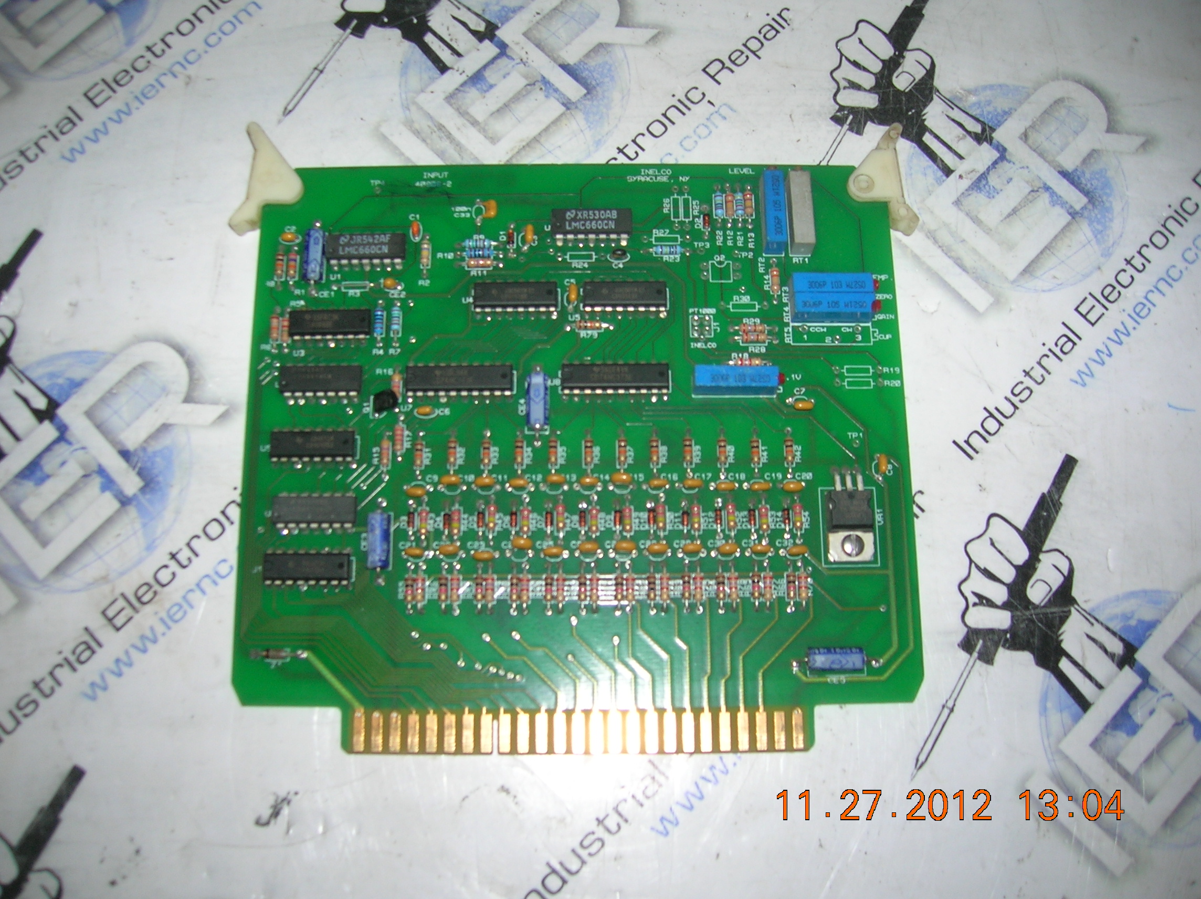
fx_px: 1179
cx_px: 600
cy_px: 450
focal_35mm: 34
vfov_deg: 41.7
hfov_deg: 54.0
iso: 50
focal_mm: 5.7
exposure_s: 1/60.1
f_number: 2.9
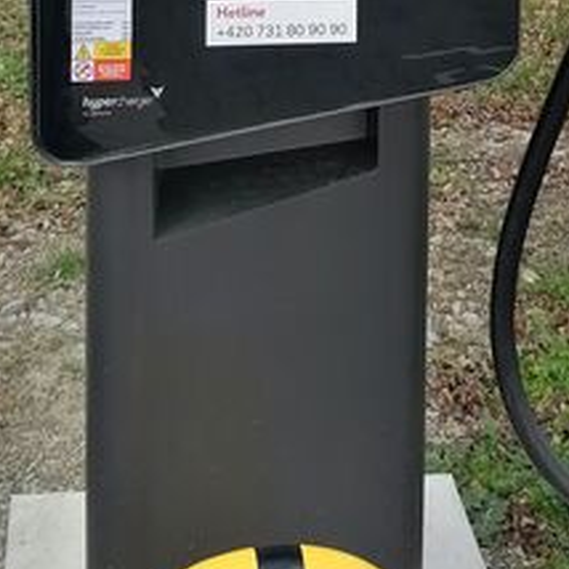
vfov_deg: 16.0
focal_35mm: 100
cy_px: -275
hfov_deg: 17.4
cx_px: 284
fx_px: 1860
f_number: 1.8
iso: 50
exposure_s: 1/397
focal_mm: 5.3
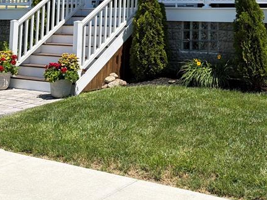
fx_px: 440
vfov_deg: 24.0
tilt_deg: +4.9
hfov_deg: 33.0
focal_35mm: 57
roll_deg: -0.3
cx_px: 206
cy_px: -20
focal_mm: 6.76
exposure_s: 1/3584
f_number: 1.78
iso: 80
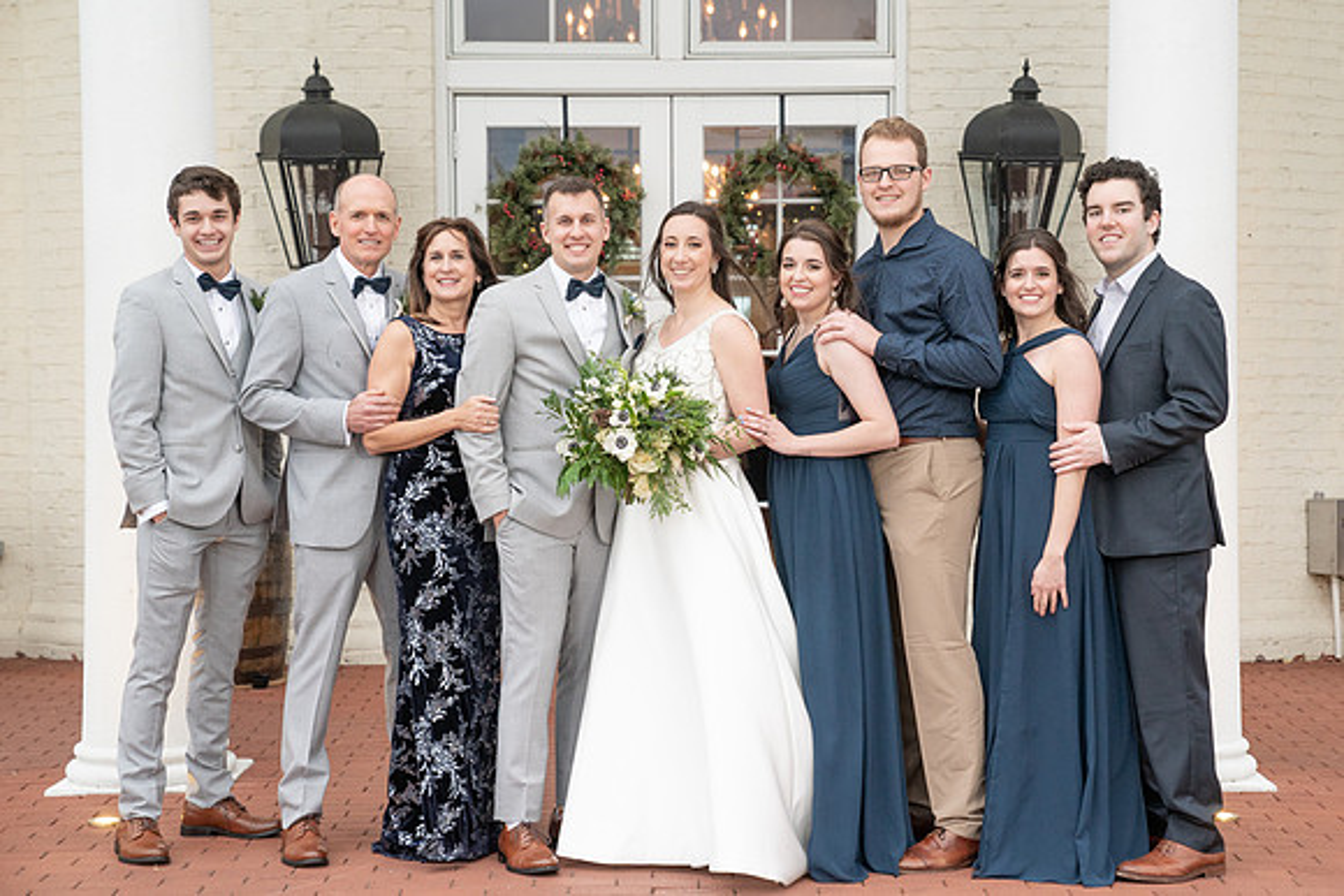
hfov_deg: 27.5
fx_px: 2749
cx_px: 703
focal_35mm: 74
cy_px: 447
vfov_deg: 18.5
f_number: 4
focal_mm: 70
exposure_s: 1/200
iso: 2000
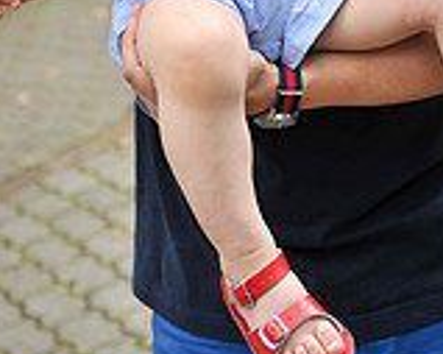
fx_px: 1808
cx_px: 305
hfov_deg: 13.9
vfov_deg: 10.8
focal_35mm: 138
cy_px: -184
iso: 160
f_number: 4
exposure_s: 1/160
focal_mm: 52
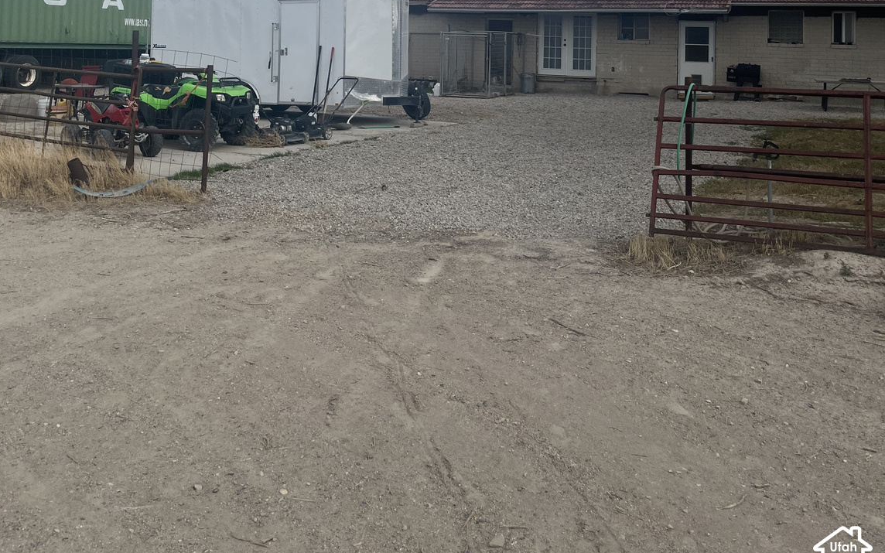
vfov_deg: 31.9
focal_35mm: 37
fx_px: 892
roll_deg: -1.2
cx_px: 440
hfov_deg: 52.7
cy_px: 7
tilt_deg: +1.9
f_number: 1.6
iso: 50
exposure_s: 1/4854
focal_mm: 5.1
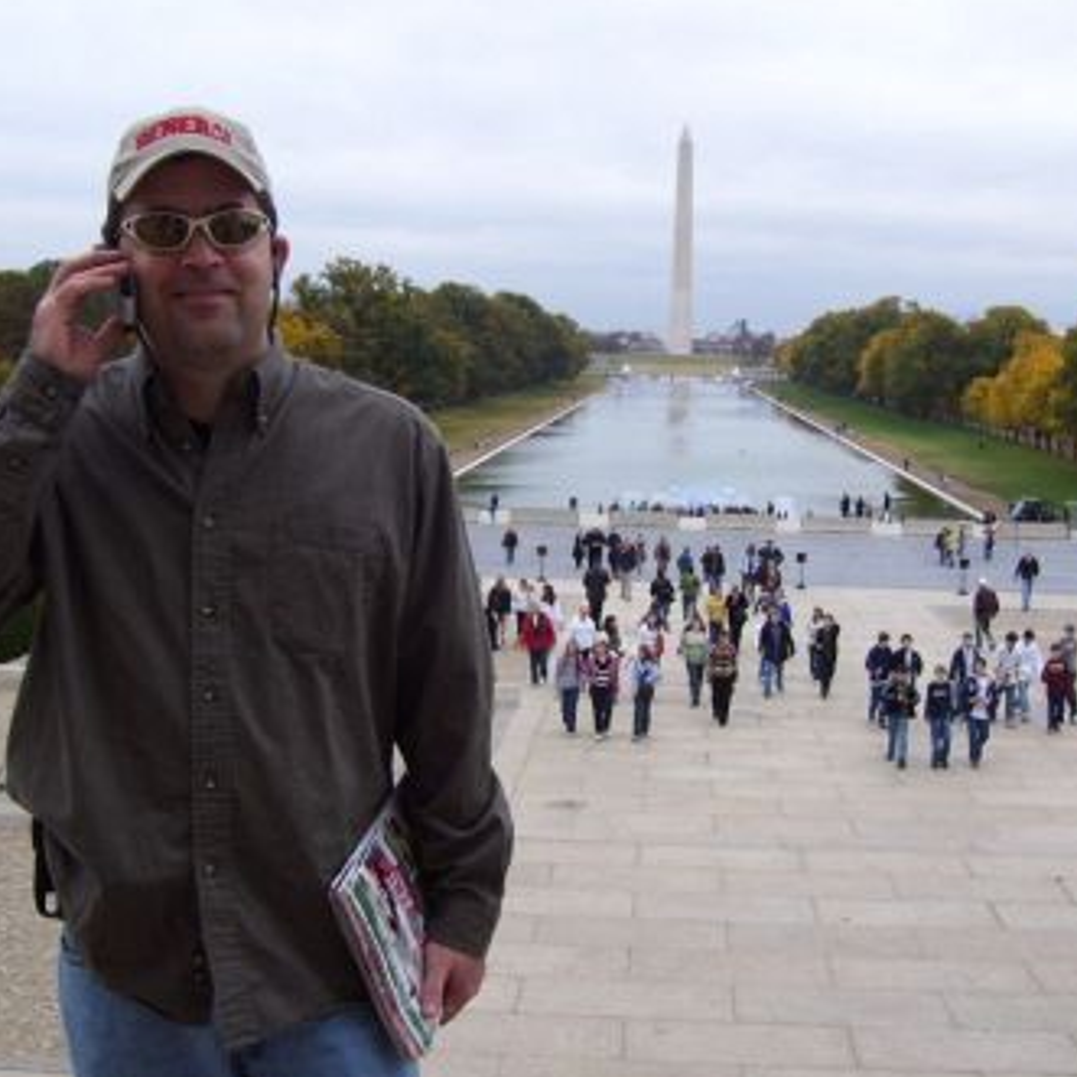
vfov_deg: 35.4
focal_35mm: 48
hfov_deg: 35.3
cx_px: 586
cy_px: 538
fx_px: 1690
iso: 80
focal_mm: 6
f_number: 2.7
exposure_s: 1/750
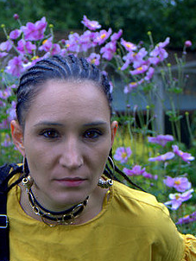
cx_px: 70
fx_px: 648
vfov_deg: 22.7
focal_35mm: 86
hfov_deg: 17.2
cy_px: 143
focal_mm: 40
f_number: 5
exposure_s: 1/160
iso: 100
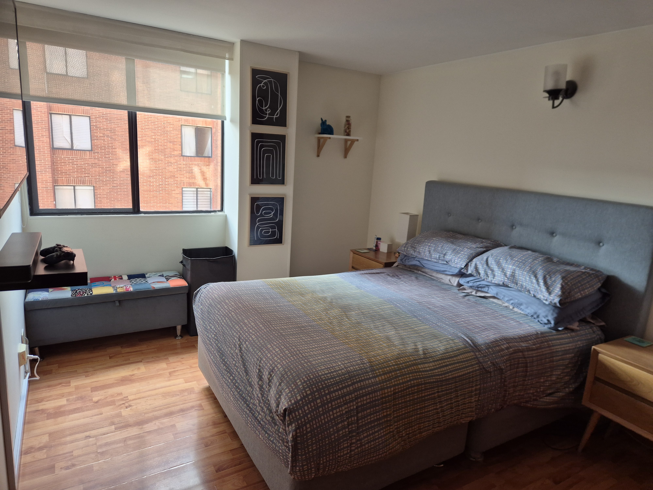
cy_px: 245
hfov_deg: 73.9
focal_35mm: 23
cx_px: 326
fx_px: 434
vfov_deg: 58.9
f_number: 1.8
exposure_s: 1/180
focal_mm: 5.4
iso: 125
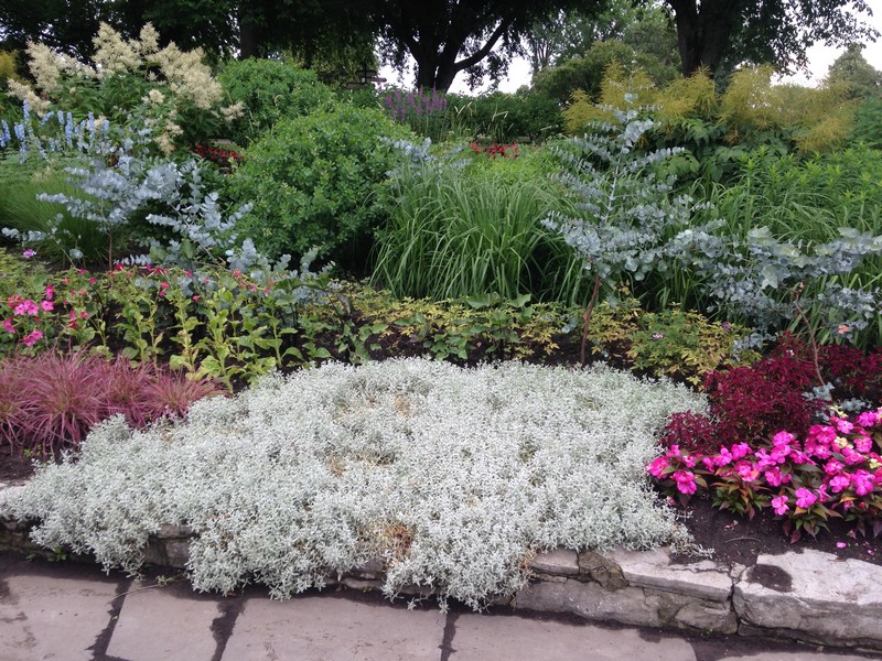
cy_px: 330
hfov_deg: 55.4
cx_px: 441
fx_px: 841
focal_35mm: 33
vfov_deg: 42.9
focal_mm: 4.12
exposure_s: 1/174
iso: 50
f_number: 2.4
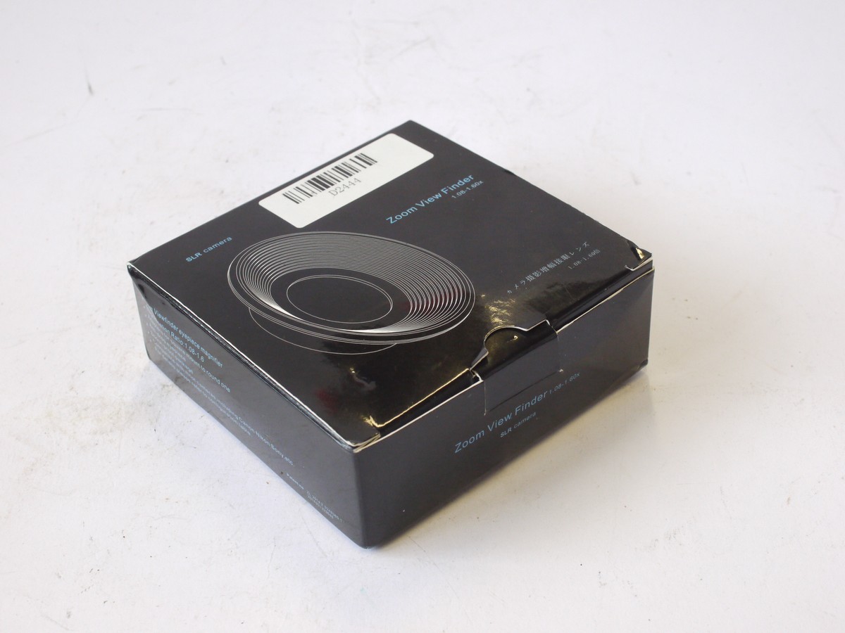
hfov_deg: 32.2
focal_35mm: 60
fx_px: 1465
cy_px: 316
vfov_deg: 24.4
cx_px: 422
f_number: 8
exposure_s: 1/80
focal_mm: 30
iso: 800
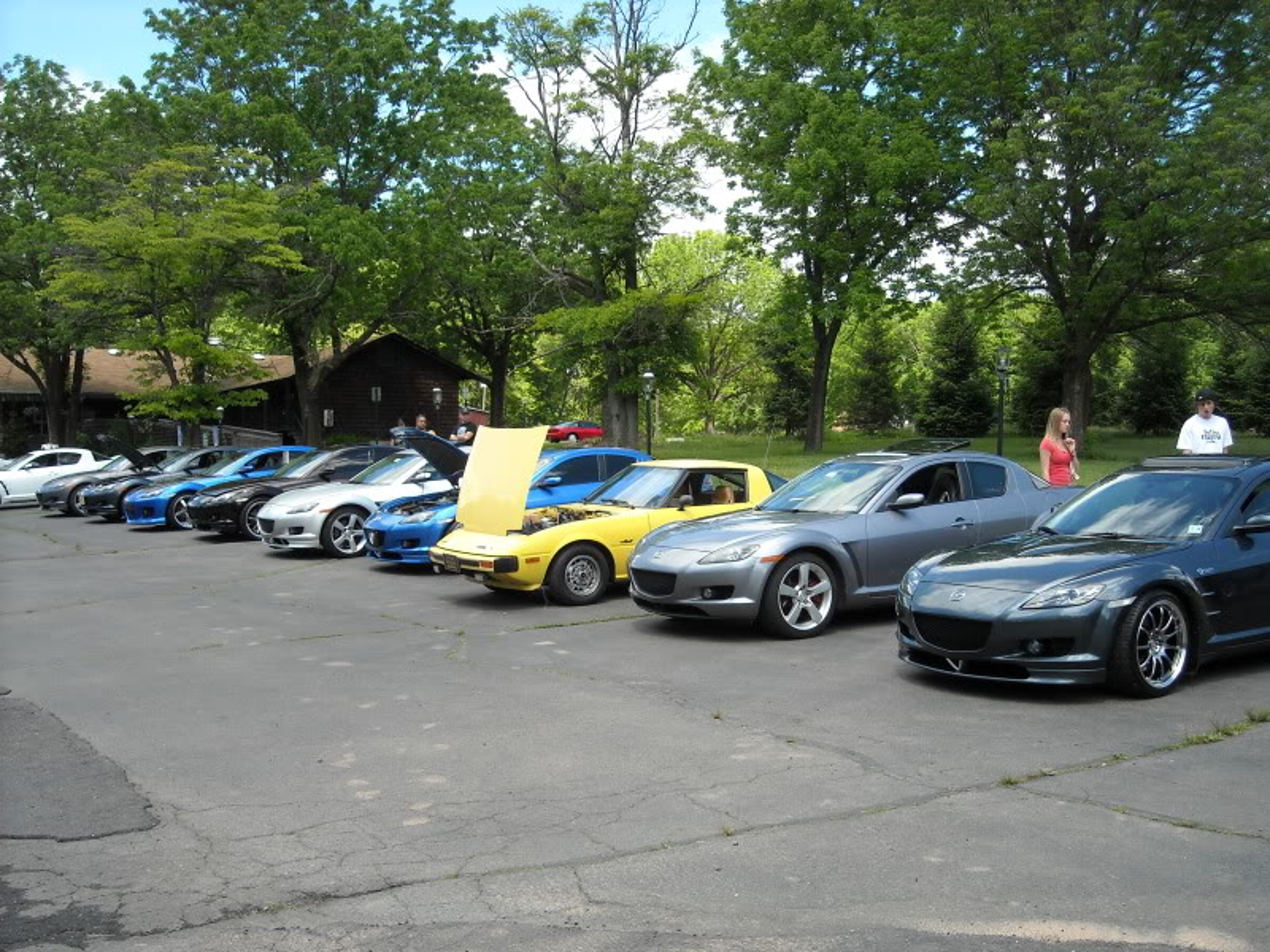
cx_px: 635
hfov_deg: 42.9
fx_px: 1614
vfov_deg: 32.9
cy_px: 476
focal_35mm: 44
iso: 64
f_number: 3.1
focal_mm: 7.1
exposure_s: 1/353
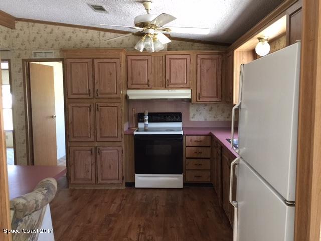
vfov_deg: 48.2
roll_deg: +0.2
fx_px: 269
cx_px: 160
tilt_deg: -4.6
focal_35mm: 29
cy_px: 120
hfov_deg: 61.7
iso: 100
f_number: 2.2
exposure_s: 1/15
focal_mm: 4.15
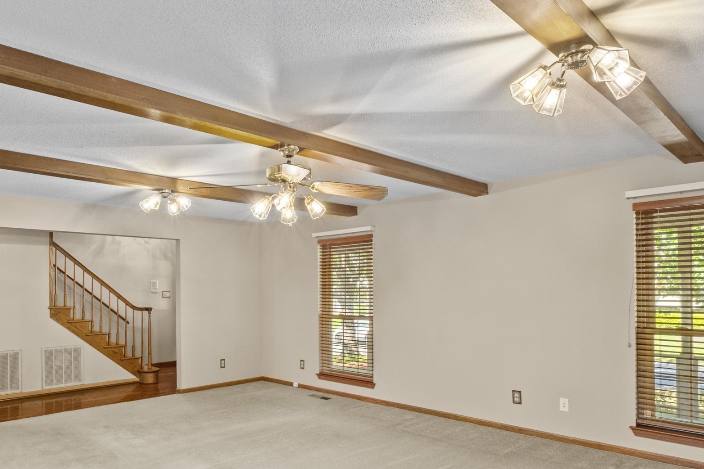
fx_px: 469
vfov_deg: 52.6
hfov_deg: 72.7
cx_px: 272
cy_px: 291
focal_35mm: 24
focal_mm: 10
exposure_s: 1/2
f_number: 7.1
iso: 400
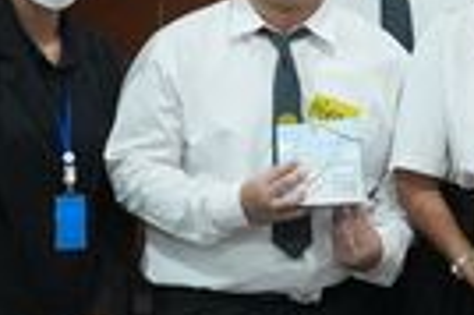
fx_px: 3981
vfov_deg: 4.5
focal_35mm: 303
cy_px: -62
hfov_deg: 6.4
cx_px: 1273
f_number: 5
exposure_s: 1/125
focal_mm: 27
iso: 3200
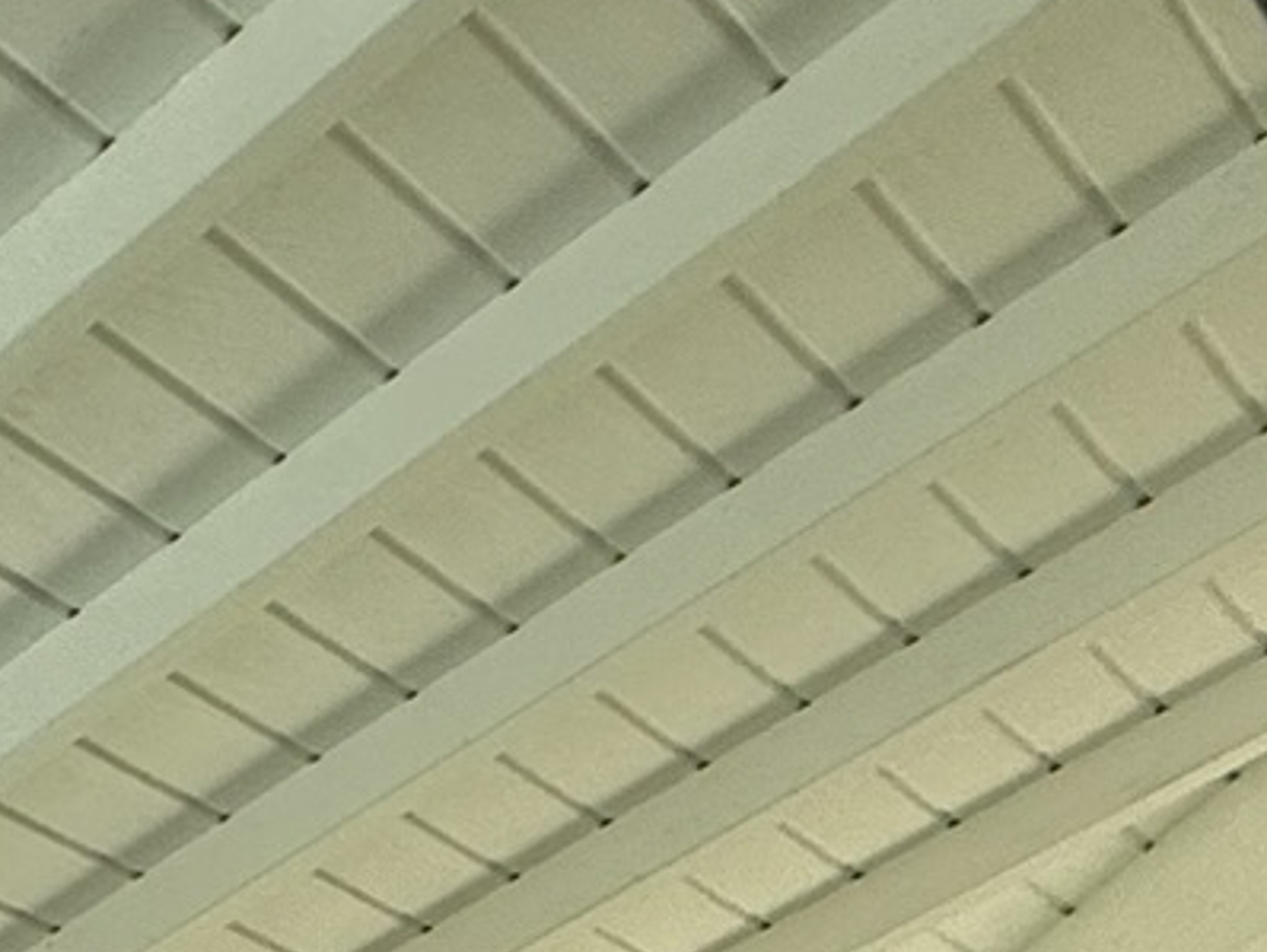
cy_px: 2245
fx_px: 2637
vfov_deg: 14.3
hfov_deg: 15.6
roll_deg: -2.9
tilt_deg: -8.2
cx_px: -1697
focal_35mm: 72
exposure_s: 1/472
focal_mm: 2.22
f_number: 2.2
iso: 50
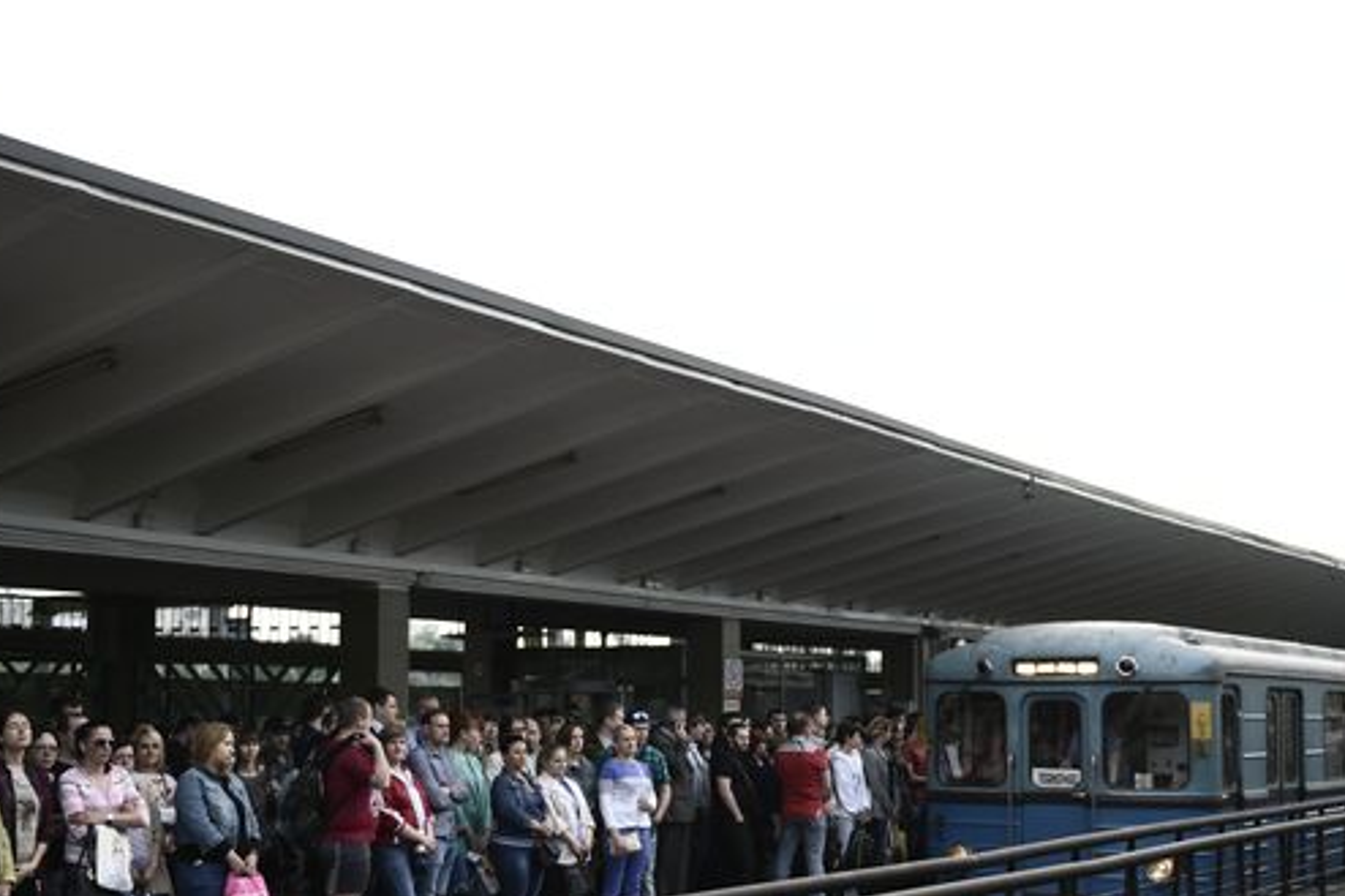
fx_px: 1905
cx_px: 738
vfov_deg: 26.3
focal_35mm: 51
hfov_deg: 38.9
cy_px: 588
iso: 200
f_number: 2.8
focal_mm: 36
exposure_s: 1/800
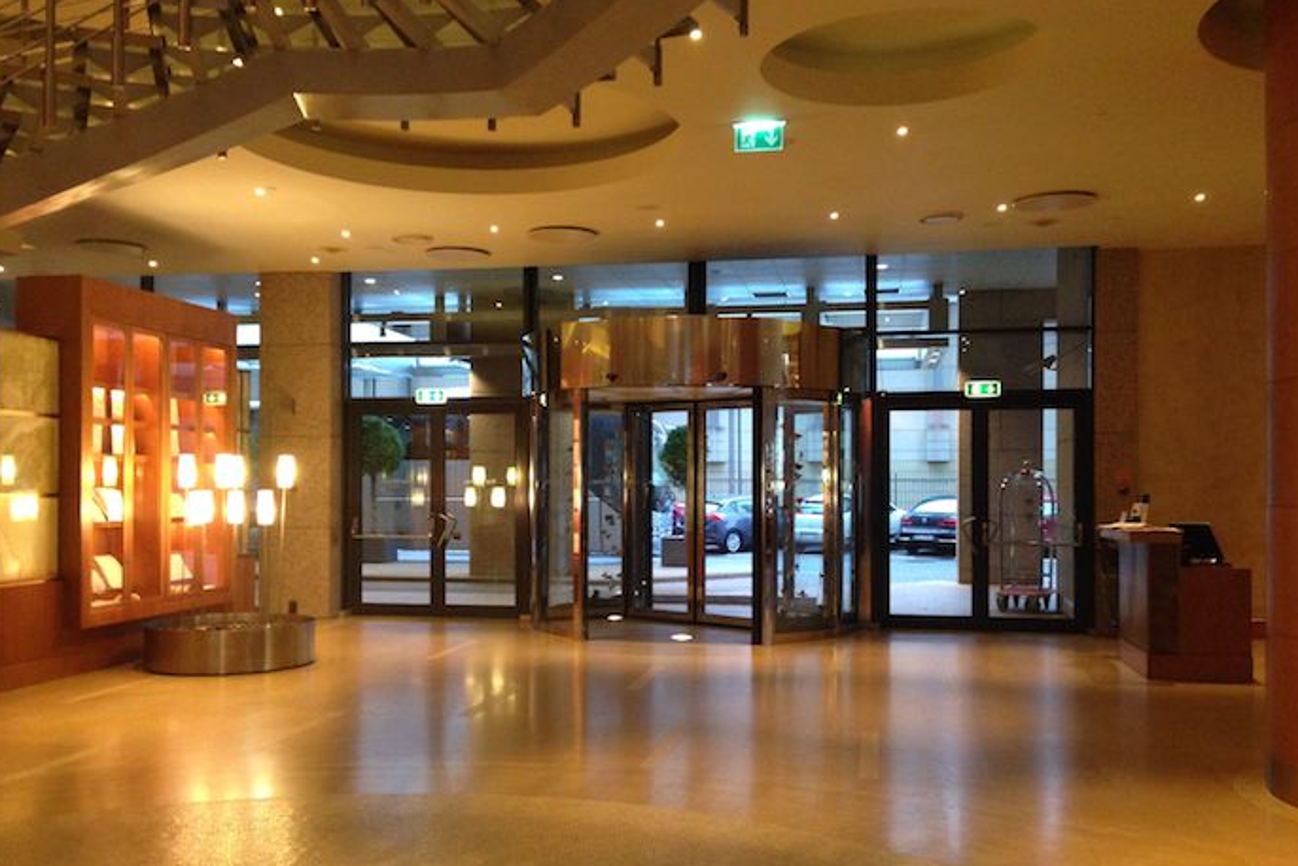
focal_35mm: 35
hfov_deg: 54.4
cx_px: 651
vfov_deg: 37.9
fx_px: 1262
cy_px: 474
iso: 250
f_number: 2.4
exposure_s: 1/20
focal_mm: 4.12
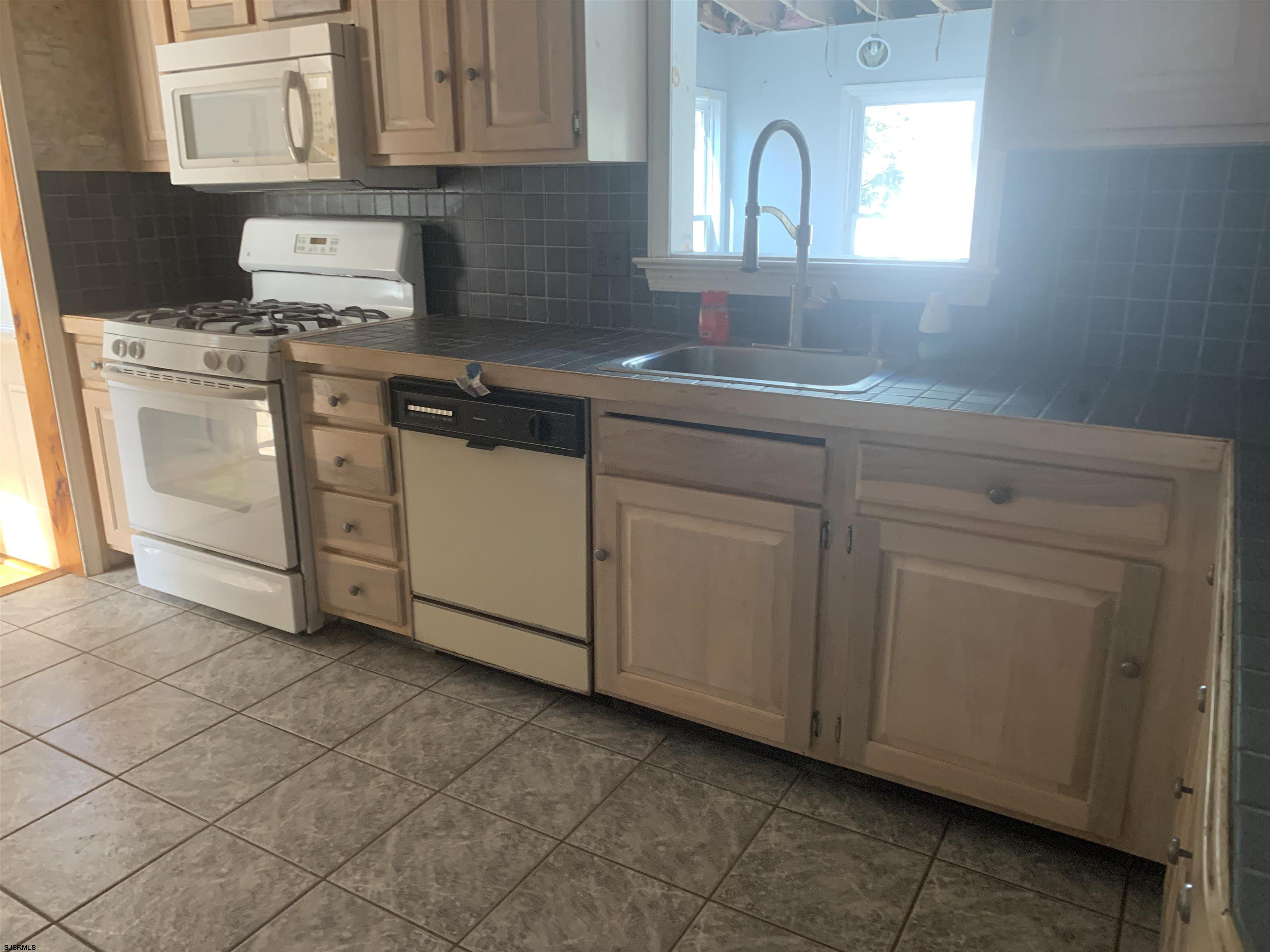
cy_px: 476
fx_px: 954
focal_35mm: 26
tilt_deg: -15.2
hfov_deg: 67.3
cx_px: 635
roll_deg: +1.4
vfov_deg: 53.1
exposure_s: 1/60
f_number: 1.8
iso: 160
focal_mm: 4.25
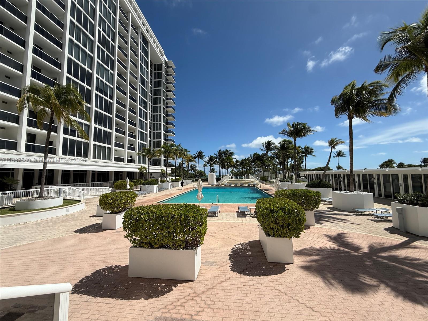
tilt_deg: +5.5
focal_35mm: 14
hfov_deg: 102.1
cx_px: 214
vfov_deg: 85.7
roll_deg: +1.3
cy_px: 160
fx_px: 173
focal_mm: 2.22
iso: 50
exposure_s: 1/3663
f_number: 2.2
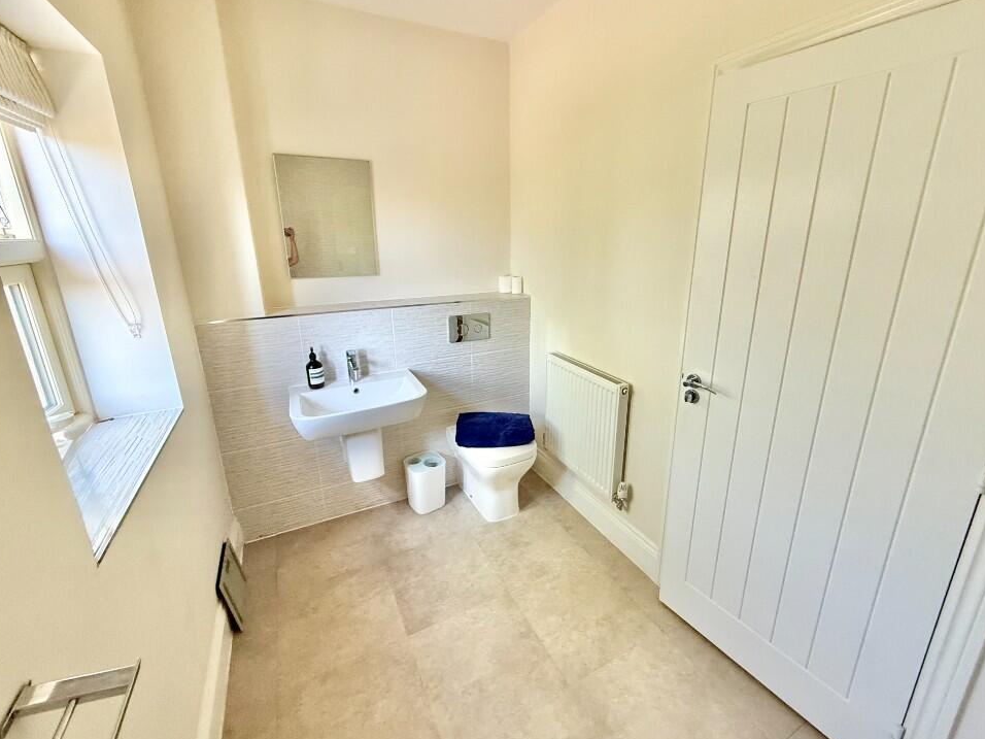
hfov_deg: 98.1
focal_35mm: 15
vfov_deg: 81.7
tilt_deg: -16.1
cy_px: 350
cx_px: 512
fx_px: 427
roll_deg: +0.7
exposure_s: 1/99
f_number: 2.2
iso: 250
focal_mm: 2.22
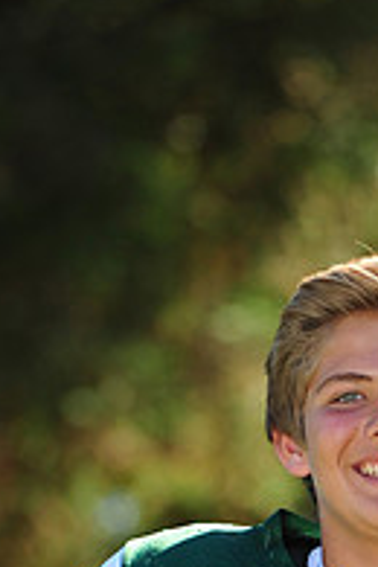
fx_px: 9371
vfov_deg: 3.5
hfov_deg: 2.3
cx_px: 375
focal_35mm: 595
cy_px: 800
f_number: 4.5
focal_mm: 200
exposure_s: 1/1000
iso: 400
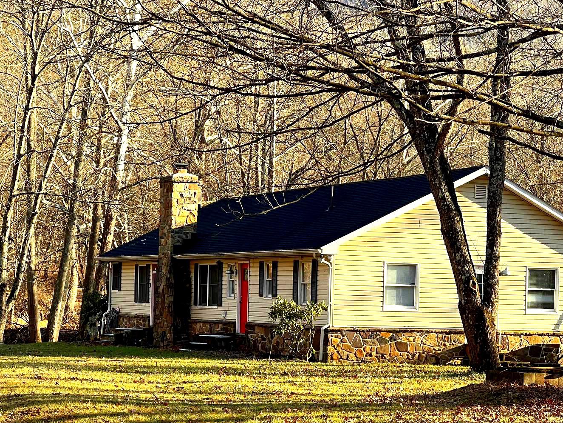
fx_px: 1936
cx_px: 374
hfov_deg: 16.5
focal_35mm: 119
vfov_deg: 12.4
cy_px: 277
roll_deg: -1.9
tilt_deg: +0.7
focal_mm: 9
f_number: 2.8
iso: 32
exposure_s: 1/138
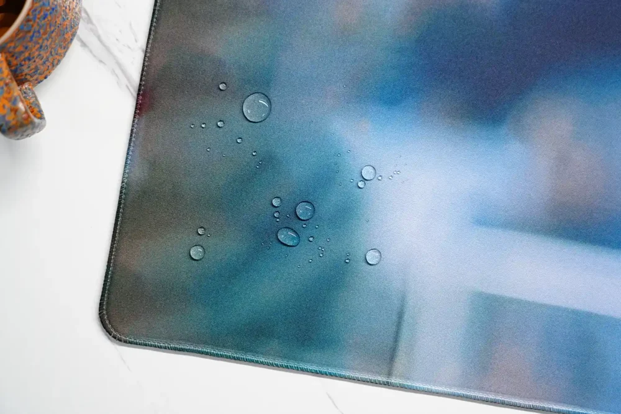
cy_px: 207
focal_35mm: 58
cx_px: 310
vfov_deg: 23.4
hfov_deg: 34.5
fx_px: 1001
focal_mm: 58
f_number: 4
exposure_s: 1/60
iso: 640
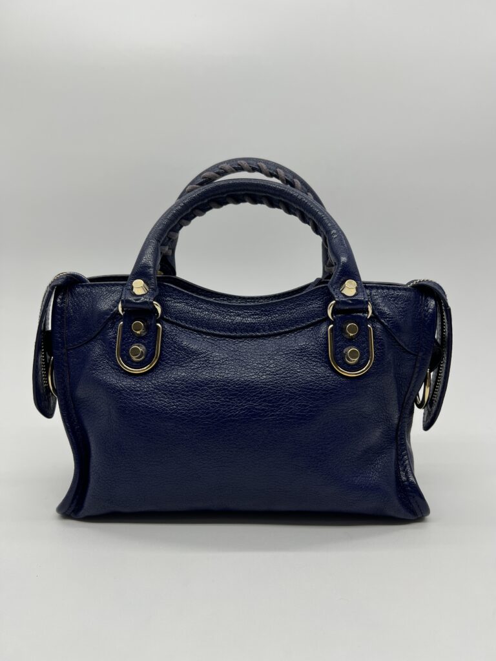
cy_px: 330
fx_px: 497
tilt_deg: -10.0
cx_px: 248
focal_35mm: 26
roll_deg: -0.7
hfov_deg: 53.1
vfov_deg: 67.3
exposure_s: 1/416
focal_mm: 5.7
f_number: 1.5
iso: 50
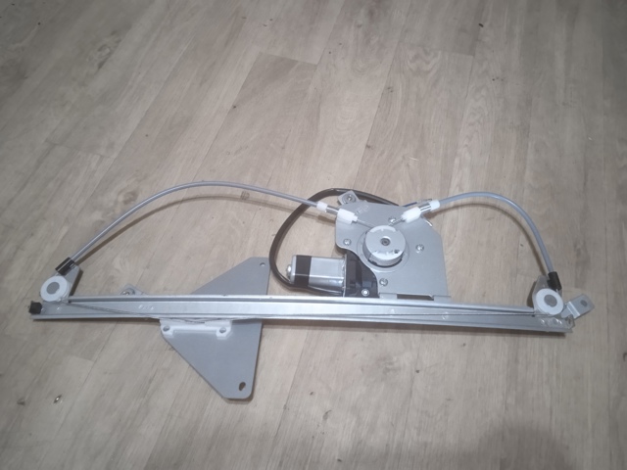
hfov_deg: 63.4
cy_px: 235
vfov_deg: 49.7
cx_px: 314
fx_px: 507
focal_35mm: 28
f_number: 2.2
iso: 1664
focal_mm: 3.43
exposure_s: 1/14.3
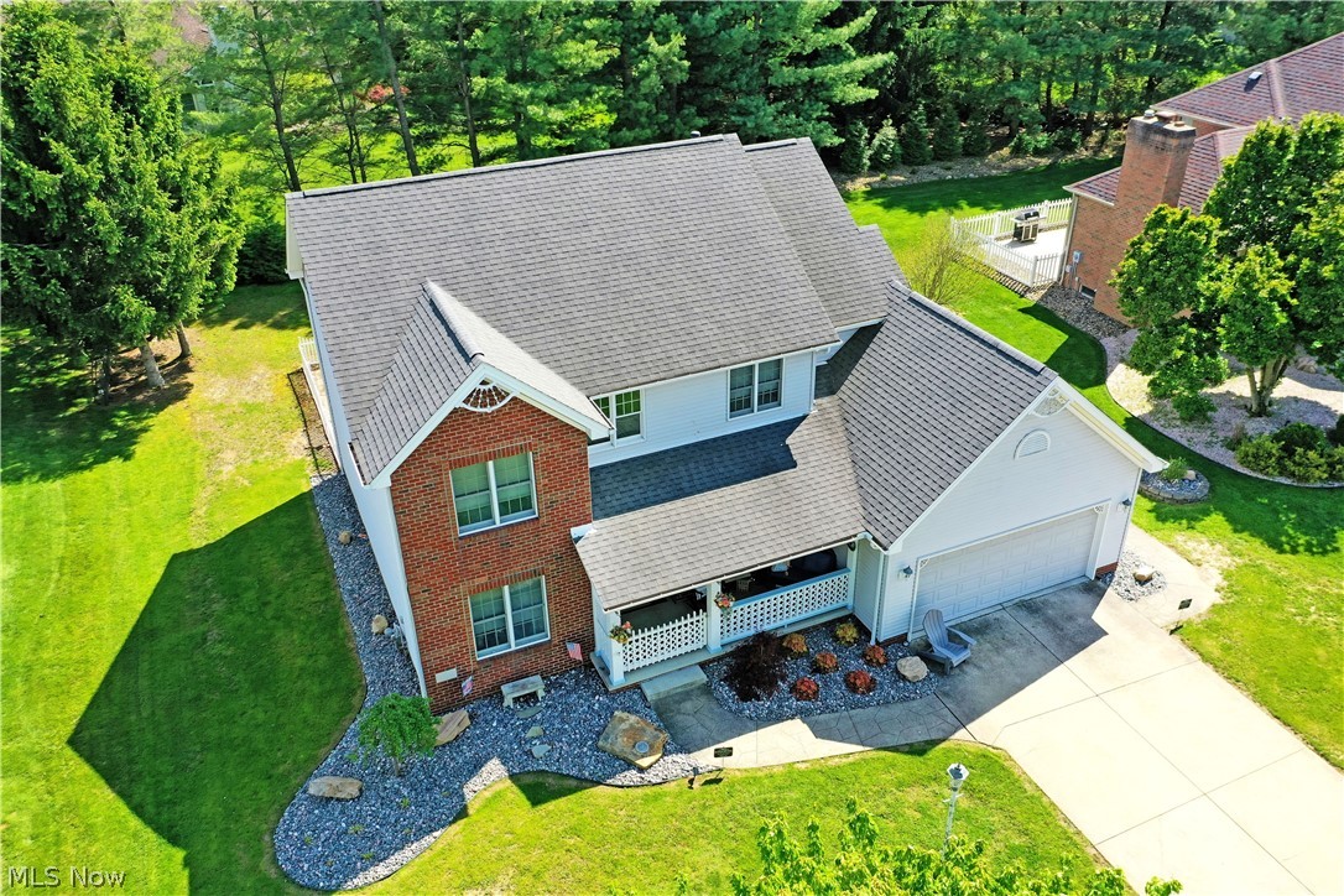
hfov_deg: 65.5
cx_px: 672
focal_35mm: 28
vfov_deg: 46.4
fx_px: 1045
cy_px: 448
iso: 100
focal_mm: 10.26
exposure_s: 1/320
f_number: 5
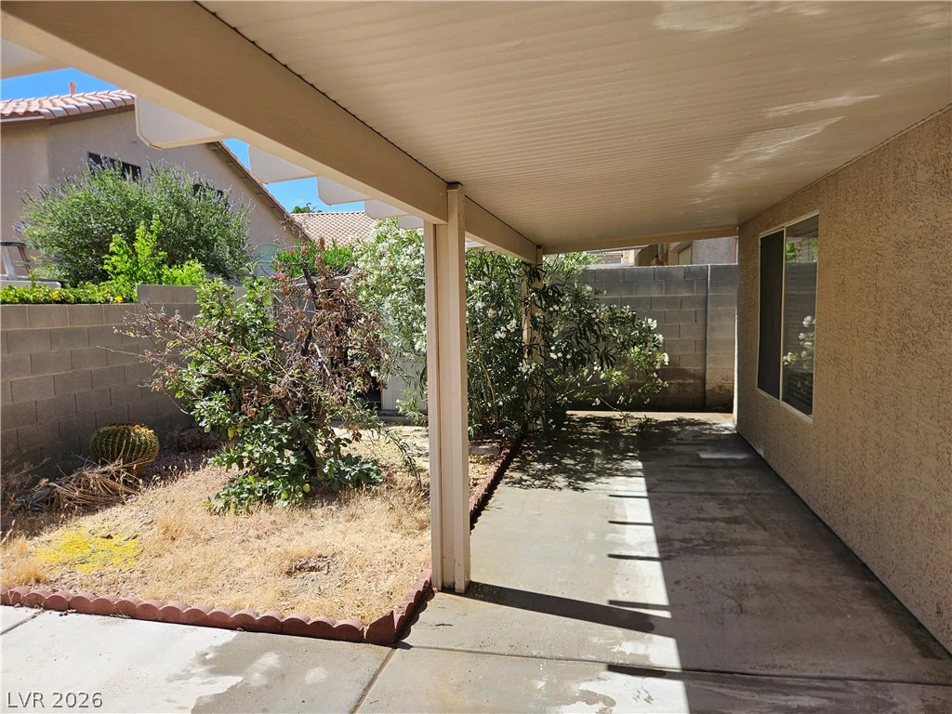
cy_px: 357
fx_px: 633
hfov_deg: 73.9
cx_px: 476
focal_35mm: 23
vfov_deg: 58.9
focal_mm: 5.4
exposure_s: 1/1195
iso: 25
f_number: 1.8
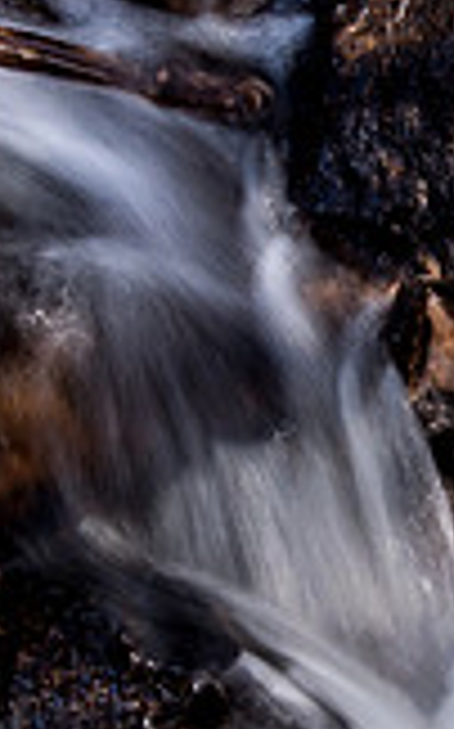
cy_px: 459
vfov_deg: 11.5
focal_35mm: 182
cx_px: 562
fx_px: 3609
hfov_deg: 7.1
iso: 250
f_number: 29
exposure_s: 1/2.5
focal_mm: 50
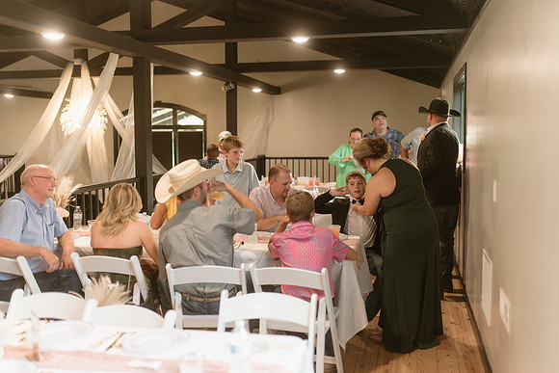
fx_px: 579
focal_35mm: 37
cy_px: 181
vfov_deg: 35.7
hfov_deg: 51.5
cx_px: 281
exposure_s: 1/200
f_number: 1.4
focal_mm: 35
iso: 1250
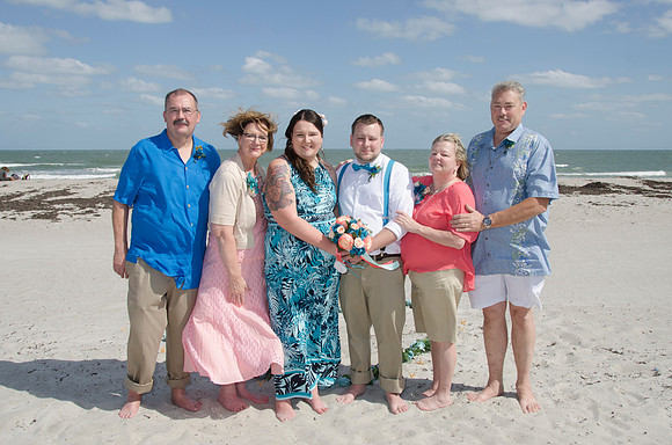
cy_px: 222
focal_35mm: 33
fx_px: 615
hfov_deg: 57.3
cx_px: 336
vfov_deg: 39.8
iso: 100
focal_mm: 22
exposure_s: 1/250
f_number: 11
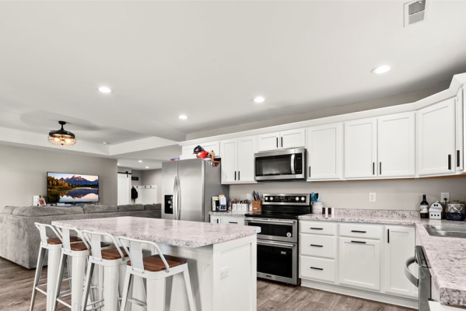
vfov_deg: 59.7
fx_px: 267
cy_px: 194
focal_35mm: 21
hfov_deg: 82.1
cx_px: 217
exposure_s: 1/2
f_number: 11
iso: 400
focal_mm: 16.5
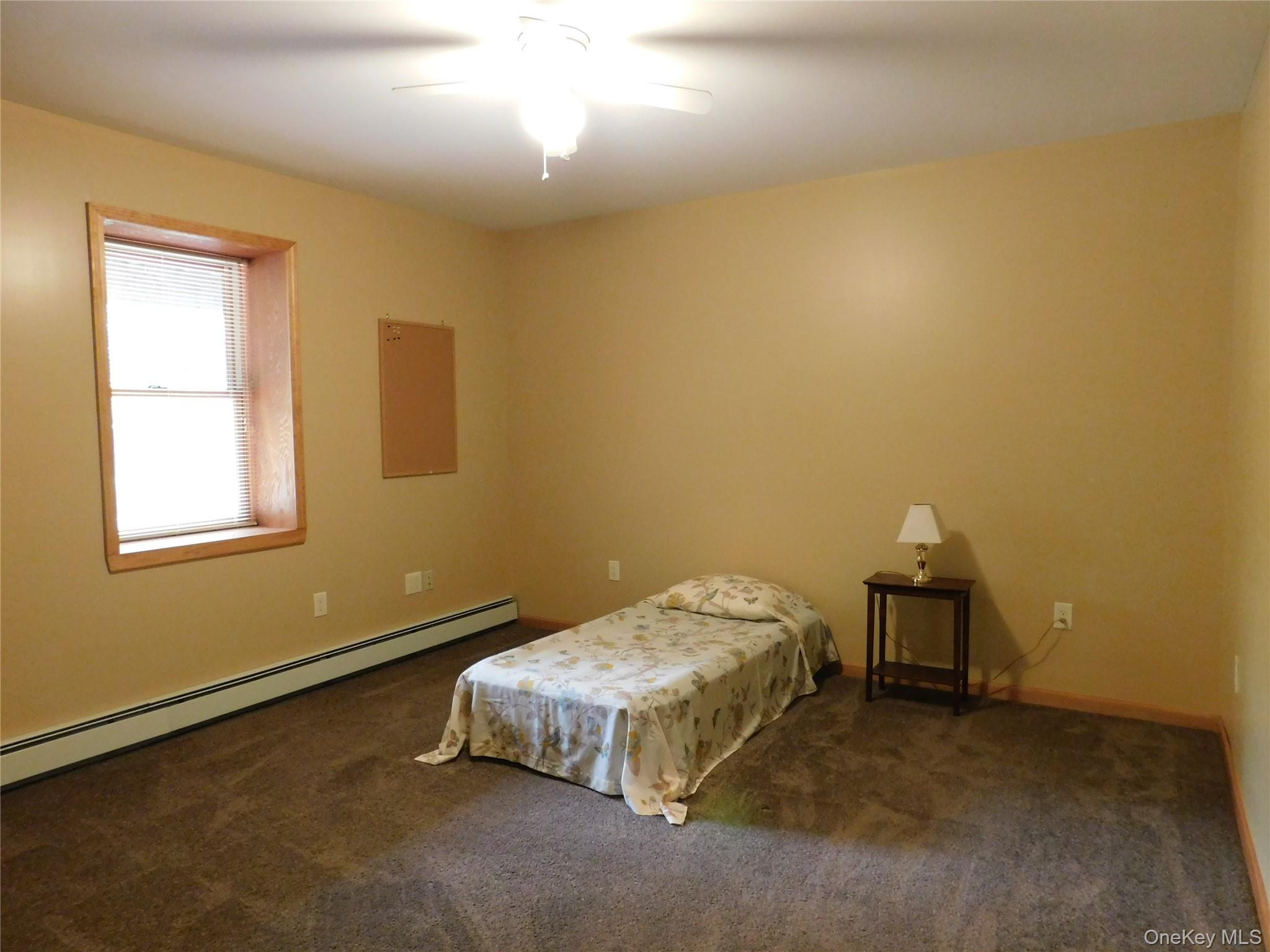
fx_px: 844
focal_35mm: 23
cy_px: 476
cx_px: 635
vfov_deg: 58.9
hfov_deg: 73.9
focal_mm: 4
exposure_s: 1/8
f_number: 3
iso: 500
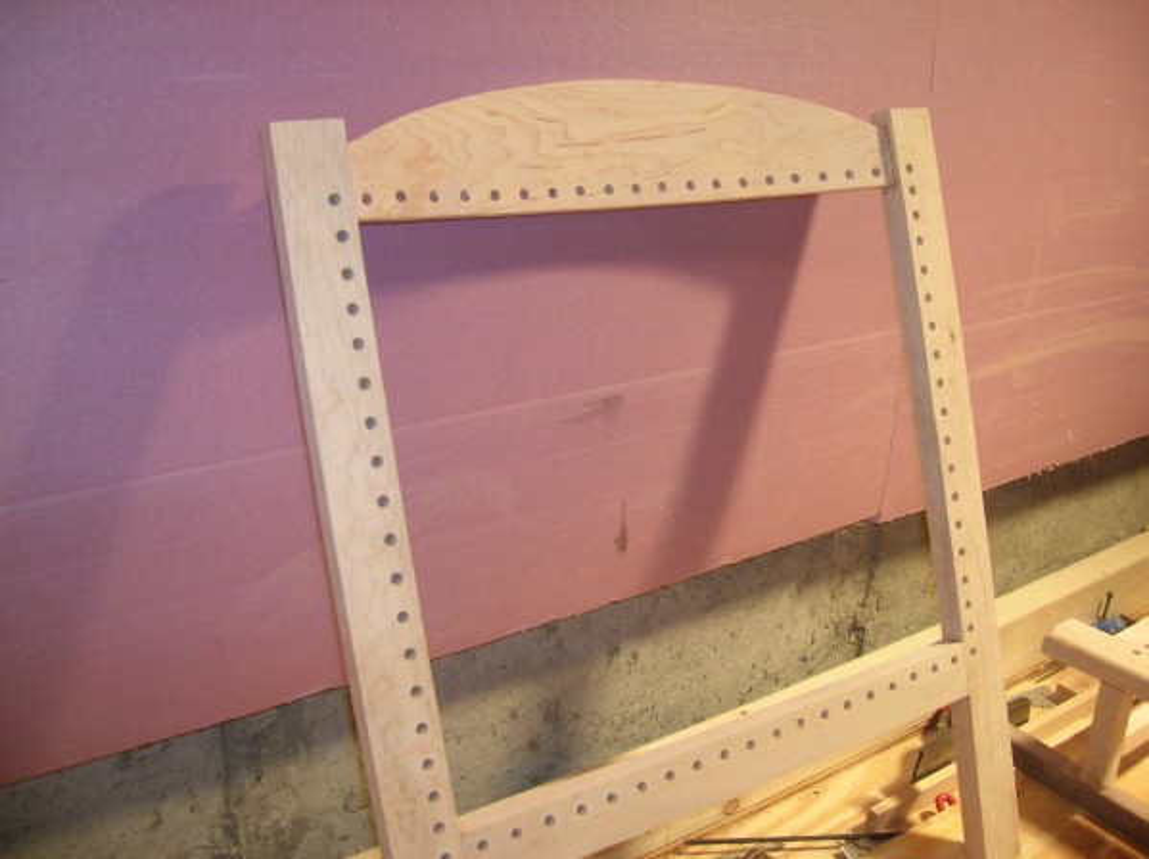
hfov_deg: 54.0
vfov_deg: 41.7
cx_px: 574
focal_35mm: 34
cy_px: 430
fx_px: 1127
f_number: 2.9
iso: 200
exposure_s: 1/30.2
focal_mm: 5.7
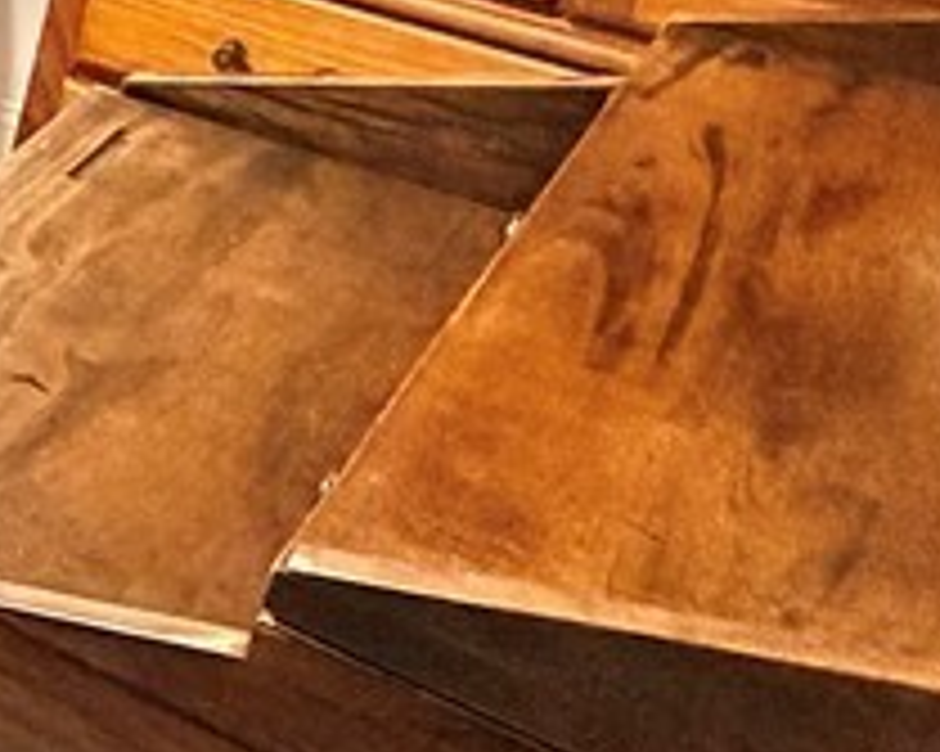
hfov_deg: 17.5
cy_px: -23
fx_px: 1863
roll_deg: +1.6
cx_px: -1048
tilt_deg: -23.1
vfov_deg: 21.9
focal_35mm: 67
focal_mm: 2.22
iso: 250
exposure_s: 1/60
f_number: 2.2
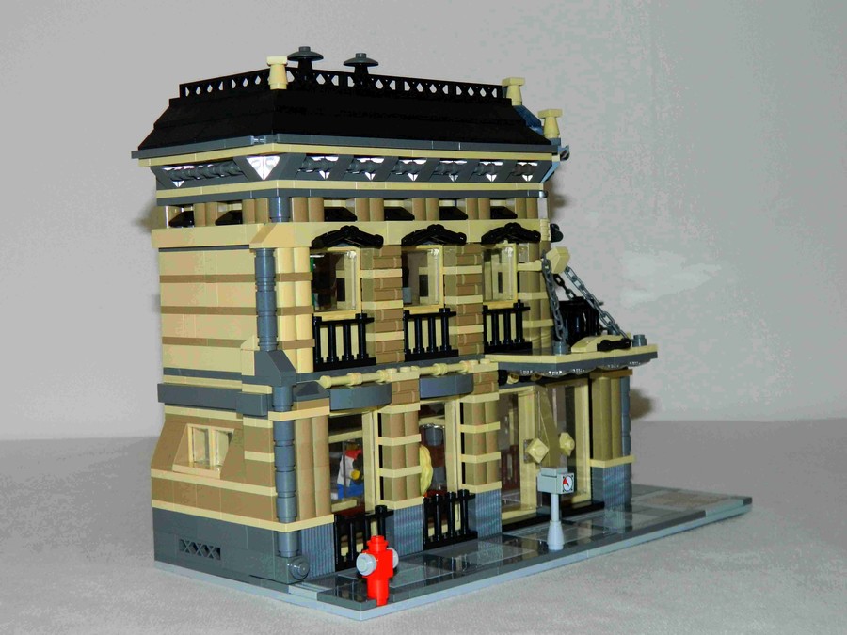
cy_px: 318
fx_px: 1395
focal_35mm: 57
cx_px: 424
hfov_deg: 33.8
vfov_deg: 25.7
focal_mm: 10.2
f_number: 3.8
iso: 200
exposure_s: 1/50
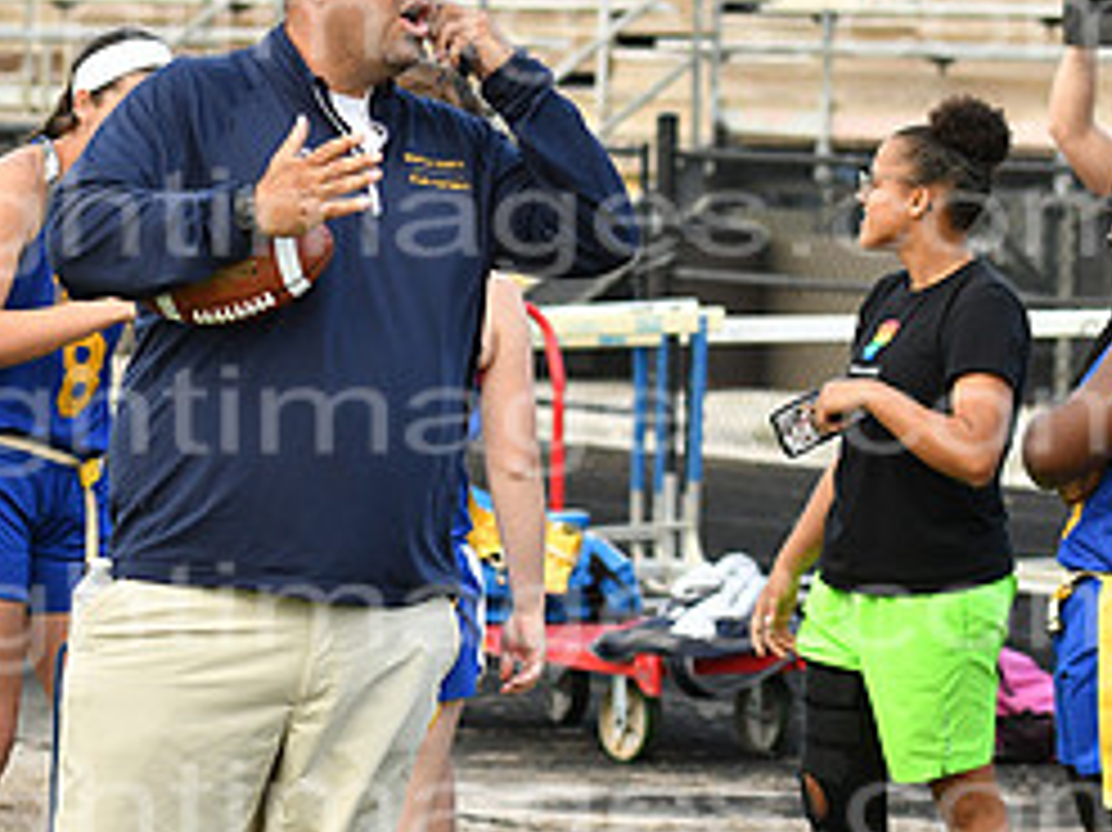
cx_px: 149
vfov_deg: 6.3
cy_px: 519
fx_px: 7610
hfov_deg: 8.3
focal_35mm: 237
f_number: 3.5
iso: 800
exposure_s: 1/3200
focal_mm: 70
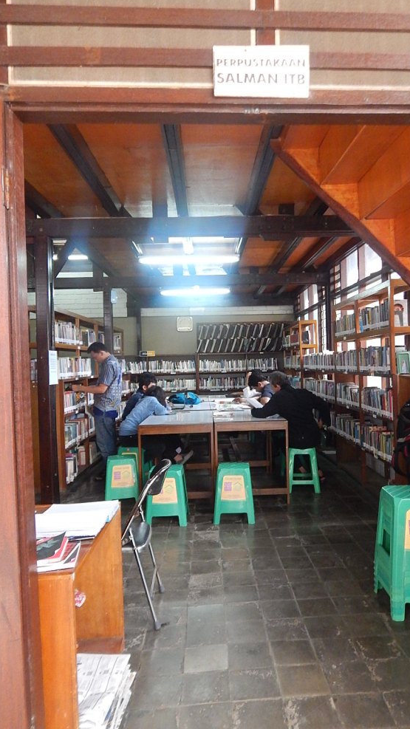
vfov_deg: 71.9
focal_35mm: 26
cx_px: 247
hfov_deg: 44.1
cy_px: 363
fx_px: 503
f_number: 3
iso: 400
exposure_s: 1/30
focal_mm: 4
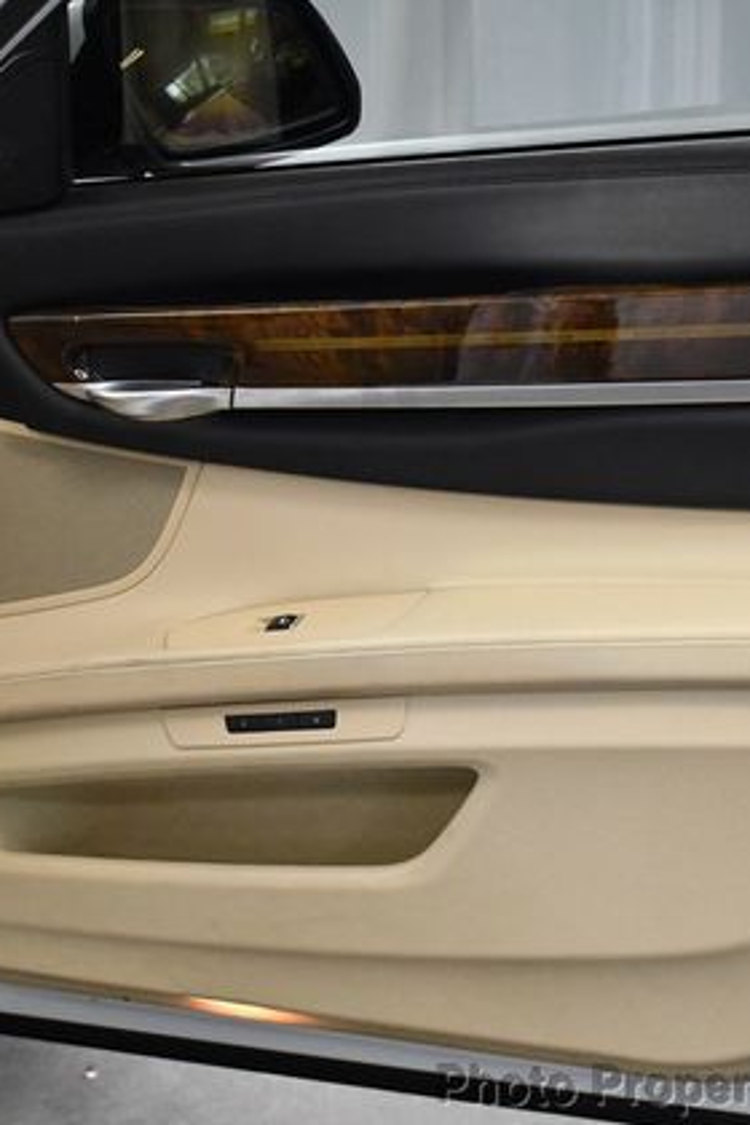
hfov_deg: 19.5
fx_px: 2187
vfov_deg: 28.8
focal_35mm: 70
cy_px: 565
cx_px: 404
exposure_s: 1/125
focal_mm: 31
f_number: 4.2
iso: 2500
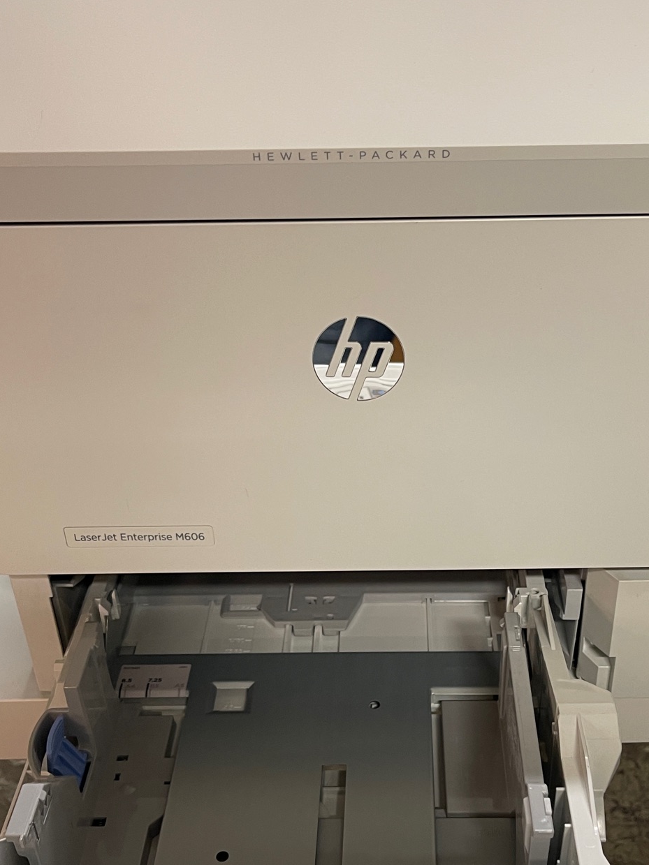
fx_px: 1075
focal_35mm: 43
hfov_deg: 33.5
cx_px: 386
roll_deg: +1.3
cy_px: 536
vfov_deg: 43.5
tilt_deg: -34.7
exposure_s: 1/50
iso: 100
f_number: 1.6
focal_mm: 5.1
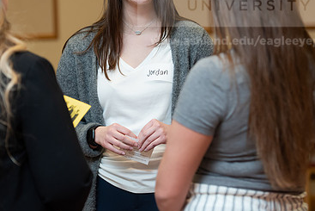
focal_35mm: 158
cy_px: 59
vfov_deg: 8.7
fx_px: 1383
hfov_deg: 13.0
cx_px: 112
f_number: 3.5
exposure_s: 1/200
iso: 1250
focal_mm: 100
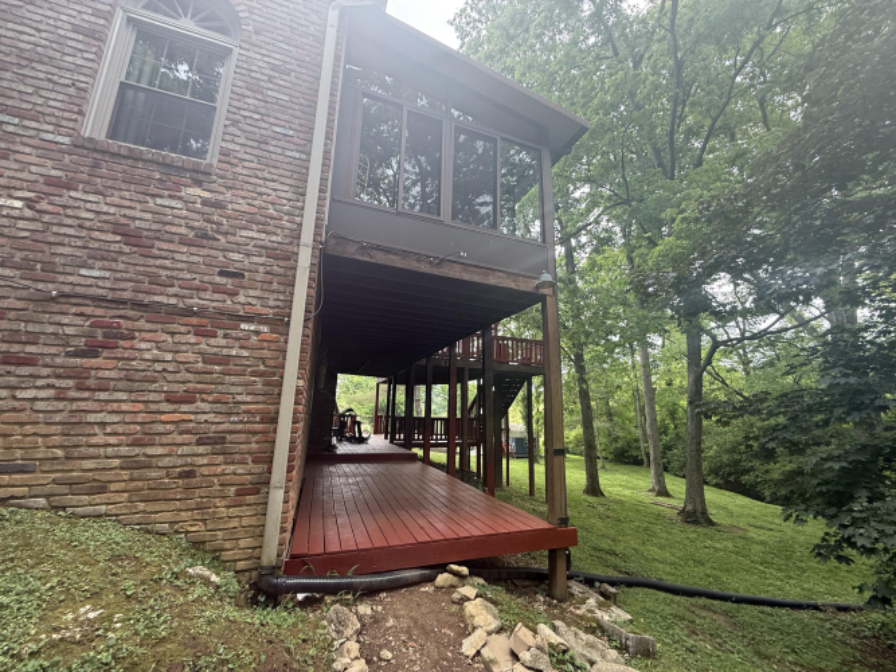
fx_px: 362
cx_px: 448
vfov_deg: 85.7
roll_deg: -1.6
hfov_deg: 102.1
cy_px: 336
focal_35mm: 14
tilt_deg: +13.1
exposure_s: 1/125
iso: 64
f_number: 2.2
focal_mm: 2.22
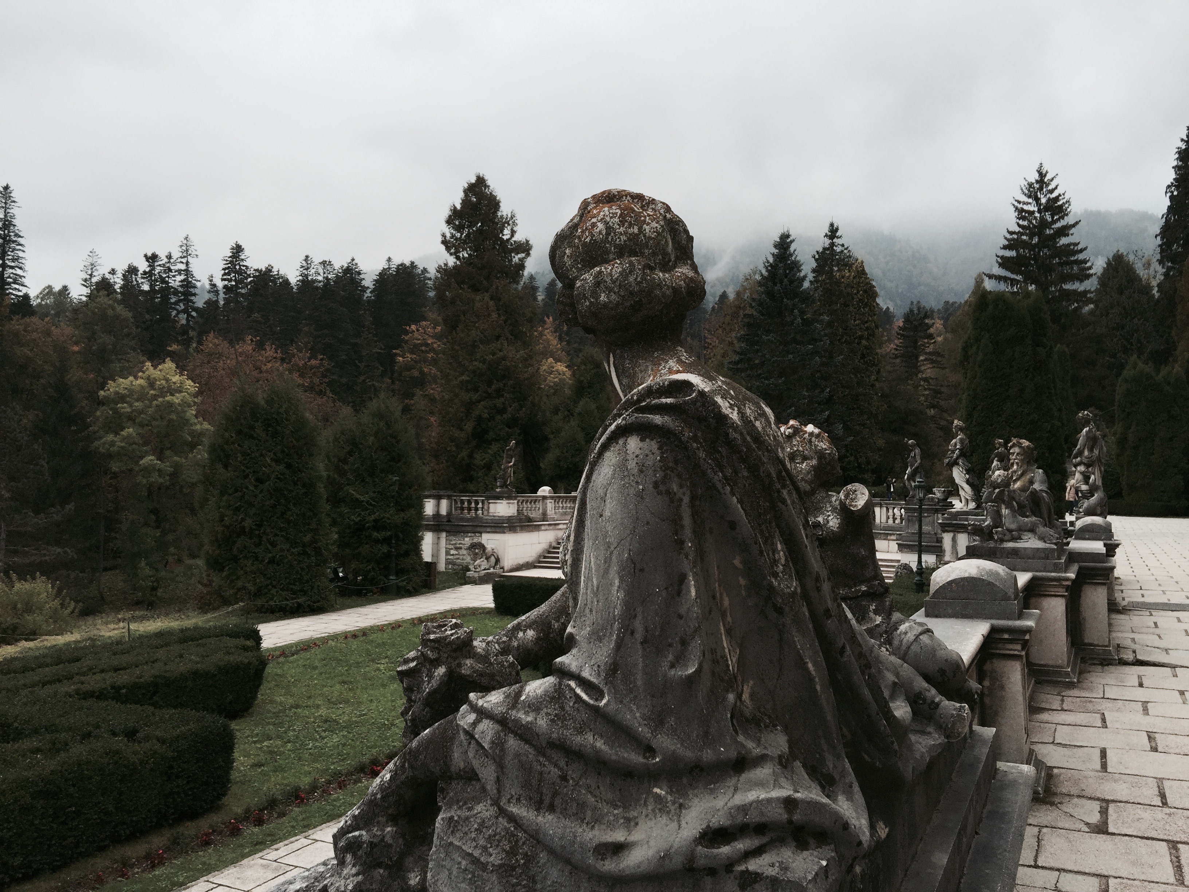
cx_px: 594
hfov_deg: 61.7
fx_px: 996
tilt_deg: +2.3
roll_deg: -1.4
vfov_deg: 48.2
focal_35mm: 29
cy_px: 446
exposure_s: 1/565
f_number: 2.2
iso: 32
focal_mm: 4.15
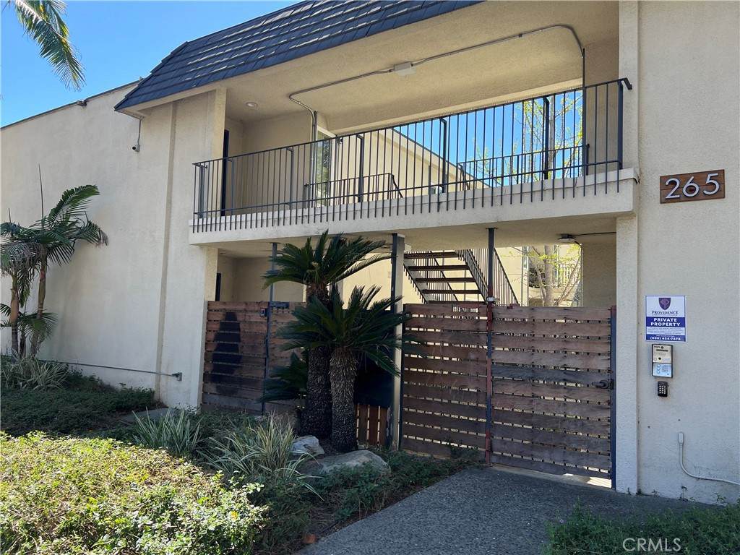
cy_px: 278
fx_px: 556
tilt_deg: +3.4
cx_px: 370
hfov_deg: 67.3
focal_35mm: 26
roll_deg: -2.4
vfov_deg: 53.1
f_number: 1.5
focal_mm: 5.7
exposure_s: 1/902
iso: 50
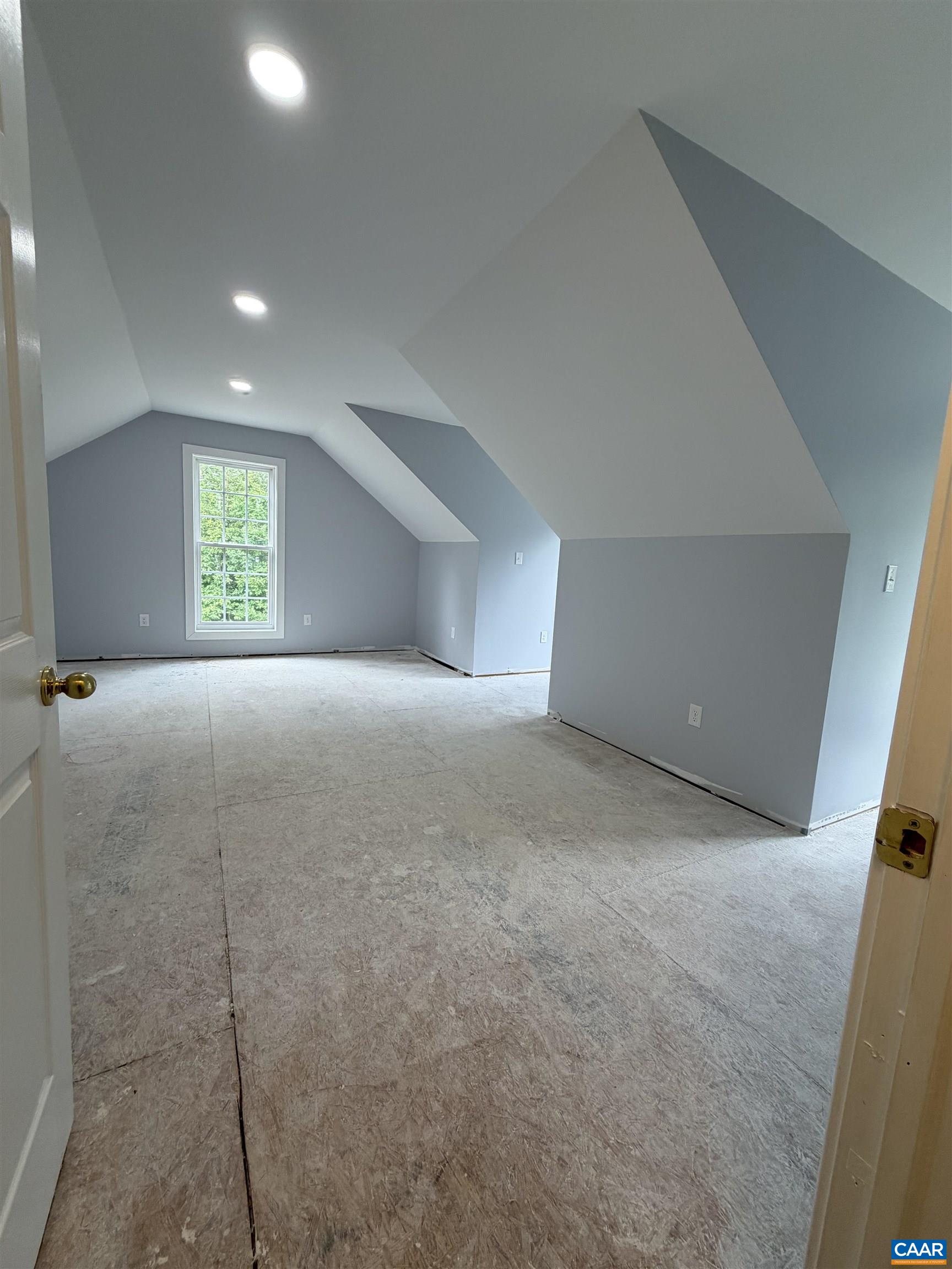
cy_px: 634
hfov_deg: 85.7
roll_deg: -3.4
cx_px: 476
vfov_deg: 102.1
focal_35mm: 14
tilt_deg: -7.1
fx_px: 513
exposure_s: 1/120
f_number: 2.2
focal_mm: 2.22
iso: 125
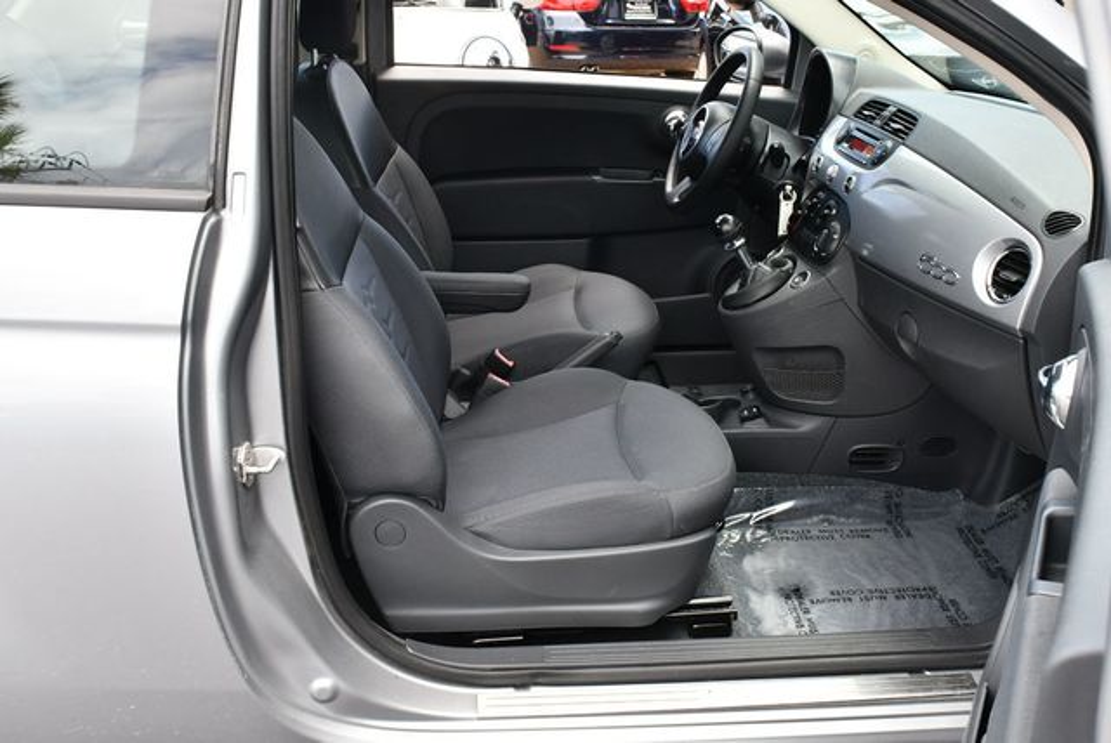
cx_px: 556
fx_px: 1112
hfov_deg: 53.1
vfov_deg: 36.9
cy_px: 372
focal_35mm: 36
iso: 360
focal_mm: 18
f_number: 5.6
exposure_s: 1/250
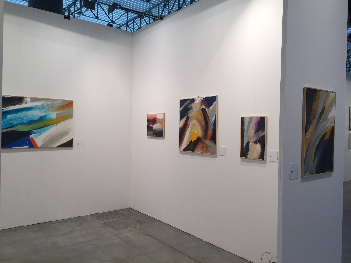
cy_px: 132
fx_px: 294
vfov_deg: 48.2
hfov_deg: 61.7
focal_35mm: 29
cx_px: 176
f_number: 2.2
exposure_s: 1/100
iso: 40
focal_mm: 4.15
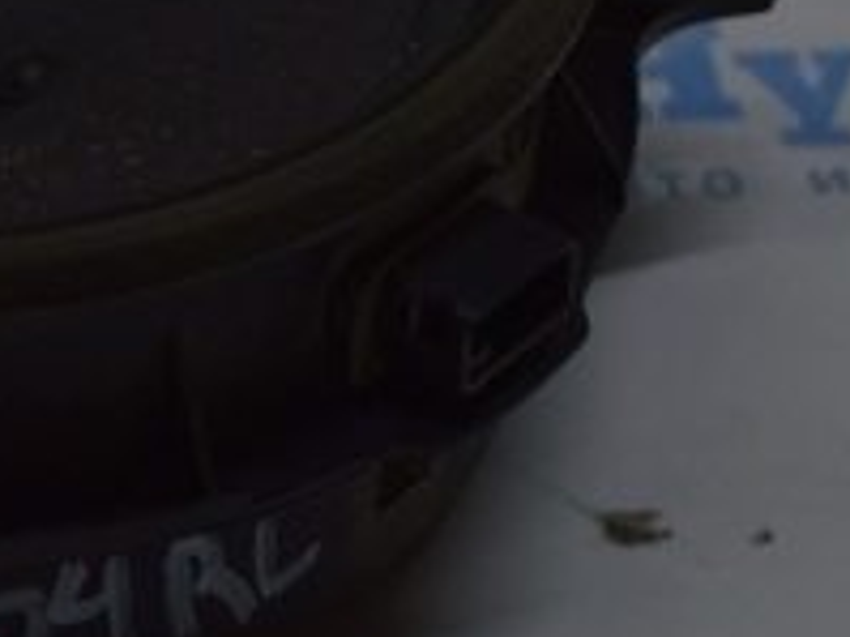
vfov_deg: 7.1
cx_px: -124
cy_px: 233
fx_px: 5118
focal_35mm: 209
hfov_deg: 9.4
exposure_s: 1/320
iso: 400
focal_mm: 45
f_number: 5
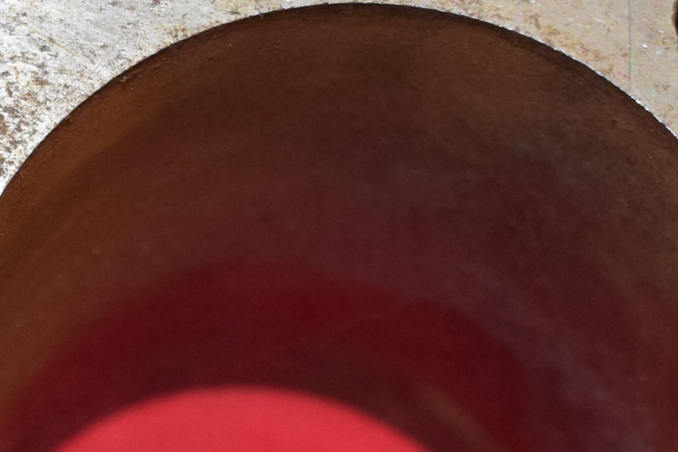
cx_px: -26
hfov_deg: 10.0
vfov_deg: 6.8
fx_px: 3823
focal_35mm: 203
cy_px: 245
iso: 640
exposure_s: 1/100
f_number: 5
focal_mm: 26
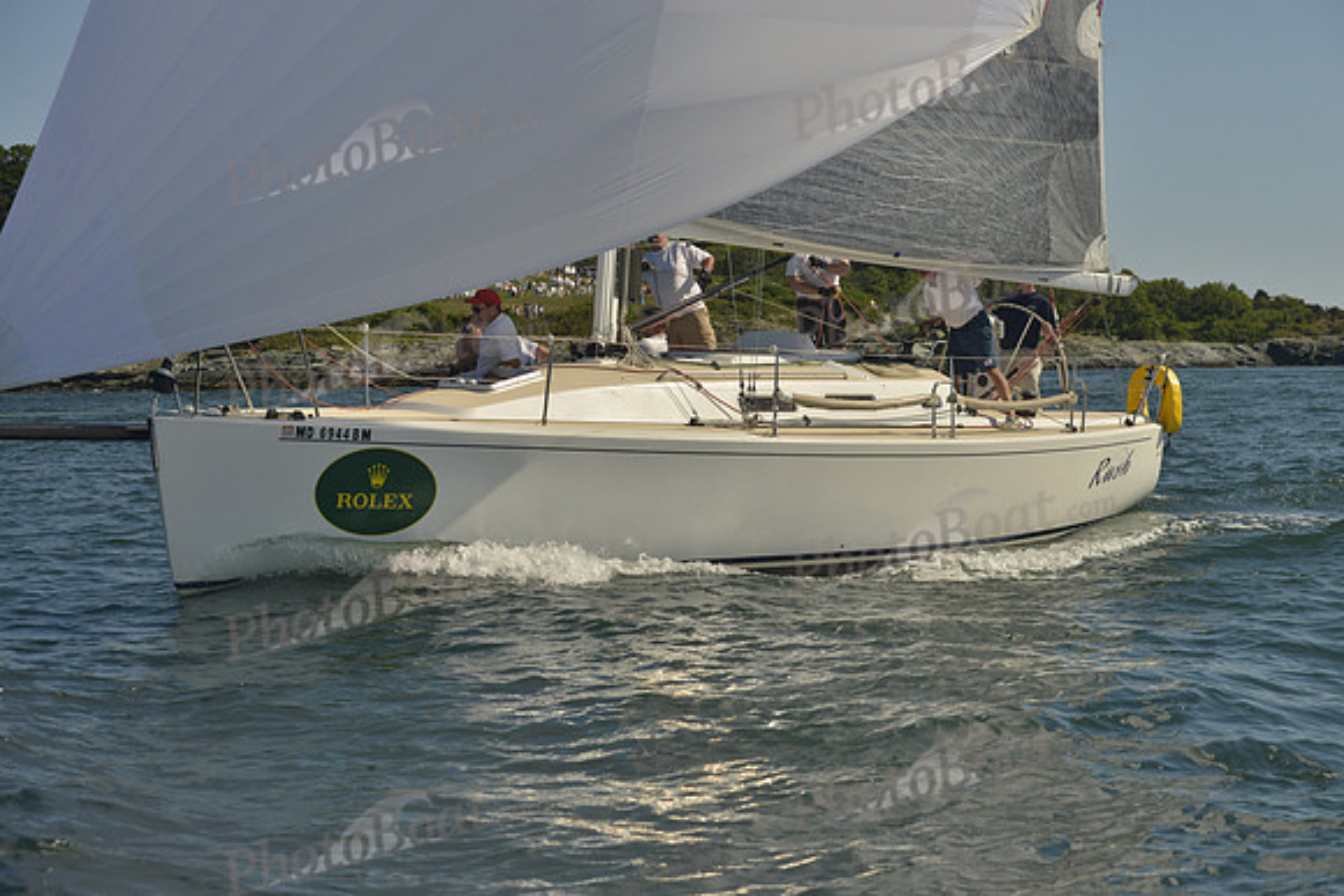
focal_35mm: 70
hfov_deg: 28.8
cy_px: 448
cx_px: 672
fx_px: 2614
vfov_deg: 19.5
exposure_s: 1/1250
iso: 400
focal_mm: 70
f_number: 8
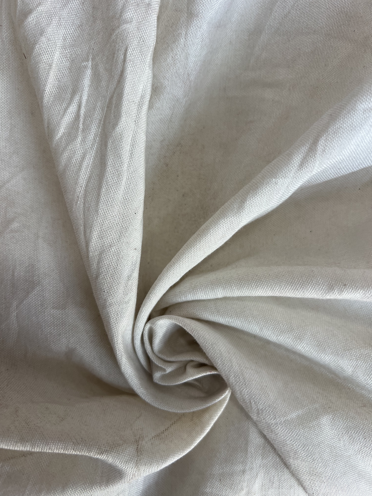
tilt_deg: -82.2
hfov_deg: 53.1
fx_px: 373
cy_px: 248
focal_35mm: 26
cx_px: 186
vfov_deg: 67.3
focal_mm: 5.7
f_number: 1.5
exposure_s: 1/136
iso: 32
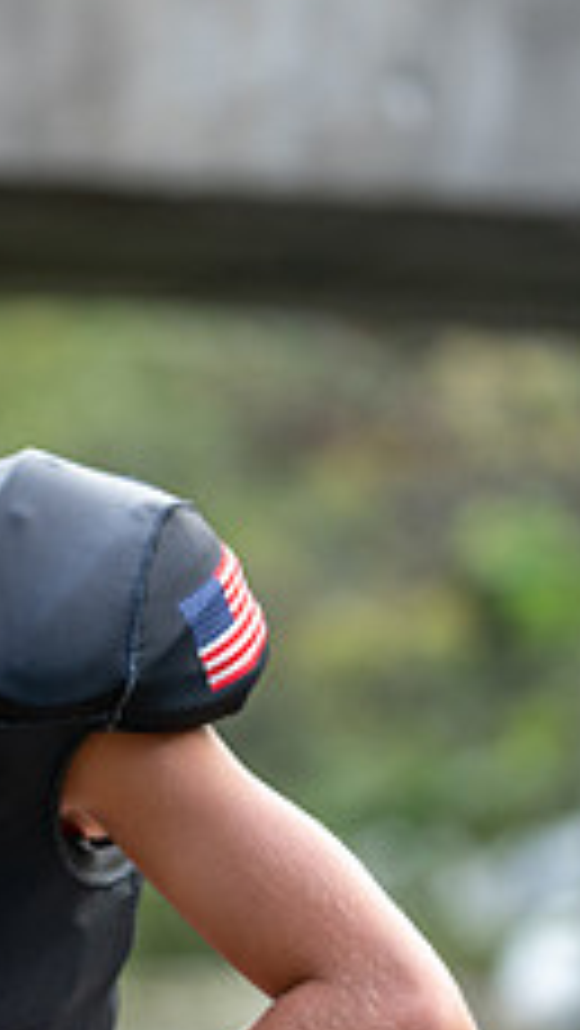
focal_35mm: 255
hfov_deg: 4.7
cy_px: 740
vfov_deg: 8.4
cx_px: -315
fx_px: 6964
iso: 500
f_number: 2.8
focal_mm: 96
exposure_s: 1/320
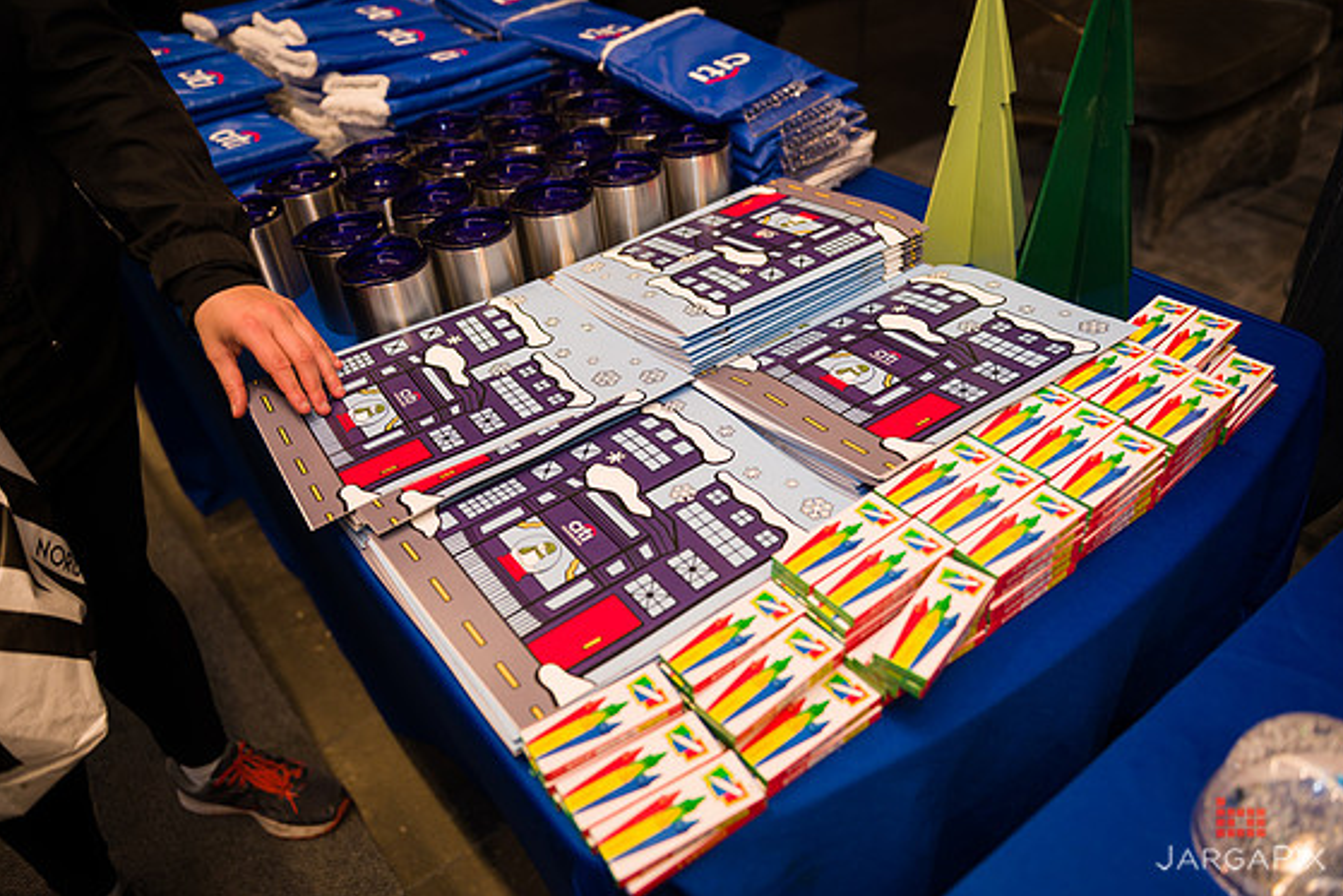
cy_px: 459
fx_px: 1045
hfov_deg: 65.4
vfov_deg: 46.4
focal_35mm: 28
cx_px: 690
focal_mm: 27
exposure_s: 1/200
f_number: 3.2
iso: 400
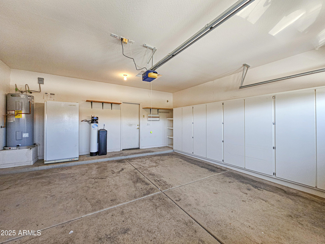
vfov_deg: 89.9
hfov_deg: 106.2
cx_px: 162
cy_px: 122
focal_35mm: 13
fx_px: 122
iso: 320
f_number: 2.2
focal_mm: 2.2
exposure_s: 1/60
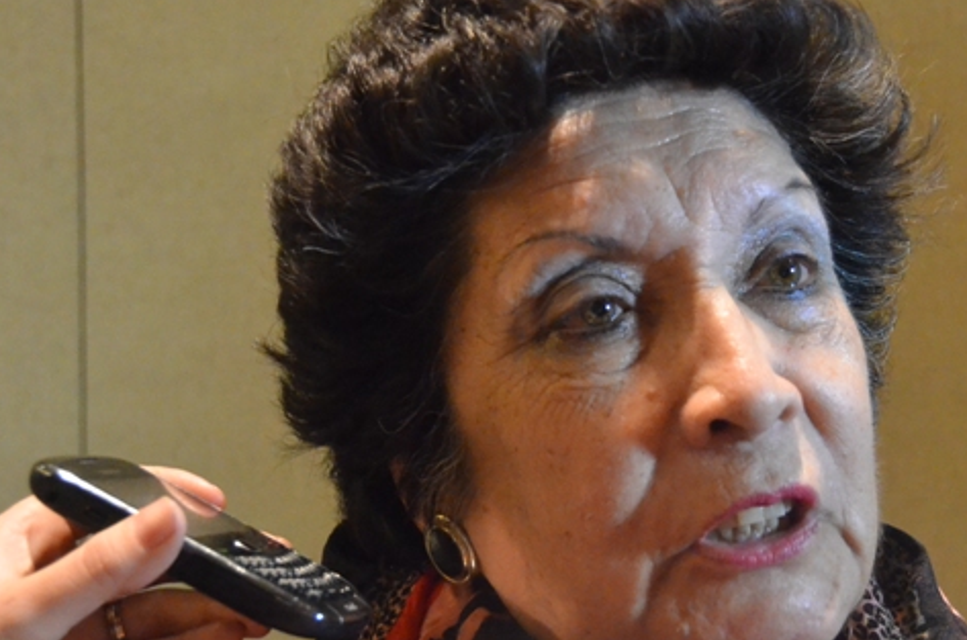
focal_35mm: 89
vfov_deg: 15.3
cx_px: 681
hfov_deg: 22.8
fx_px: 2381
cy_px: 423
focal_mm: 35
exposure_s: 1/100
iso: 6400
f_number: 5
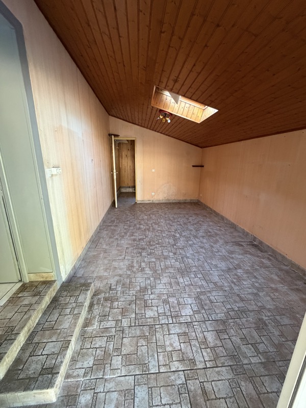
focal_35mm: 14
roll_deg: -0.6
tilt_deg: -14.6
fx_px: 165
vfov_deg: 102.1
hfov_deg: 85.7
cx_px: 153
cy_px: 204
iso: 640
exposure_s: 1/60
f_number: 2.2
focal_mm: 2.22
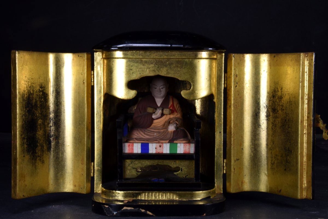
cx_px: 164
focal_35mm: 66
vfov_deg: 20.6
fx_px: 602
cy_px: 110
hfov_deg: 30.5
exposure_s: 1/3
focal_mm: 44
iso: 125
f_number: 29
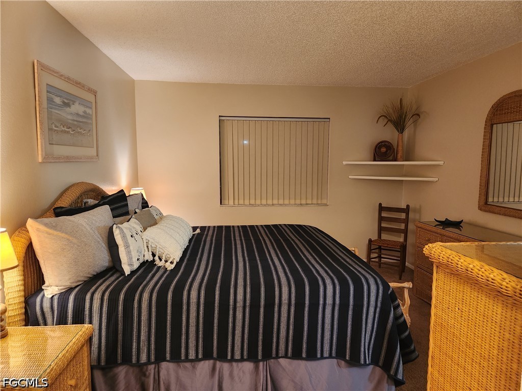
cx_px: 261
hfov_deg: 73.9
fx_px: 347
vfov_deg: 58.9
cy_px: 196
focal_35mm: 23
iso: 500
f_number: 1.8
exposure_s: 1/60
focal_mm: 5.4
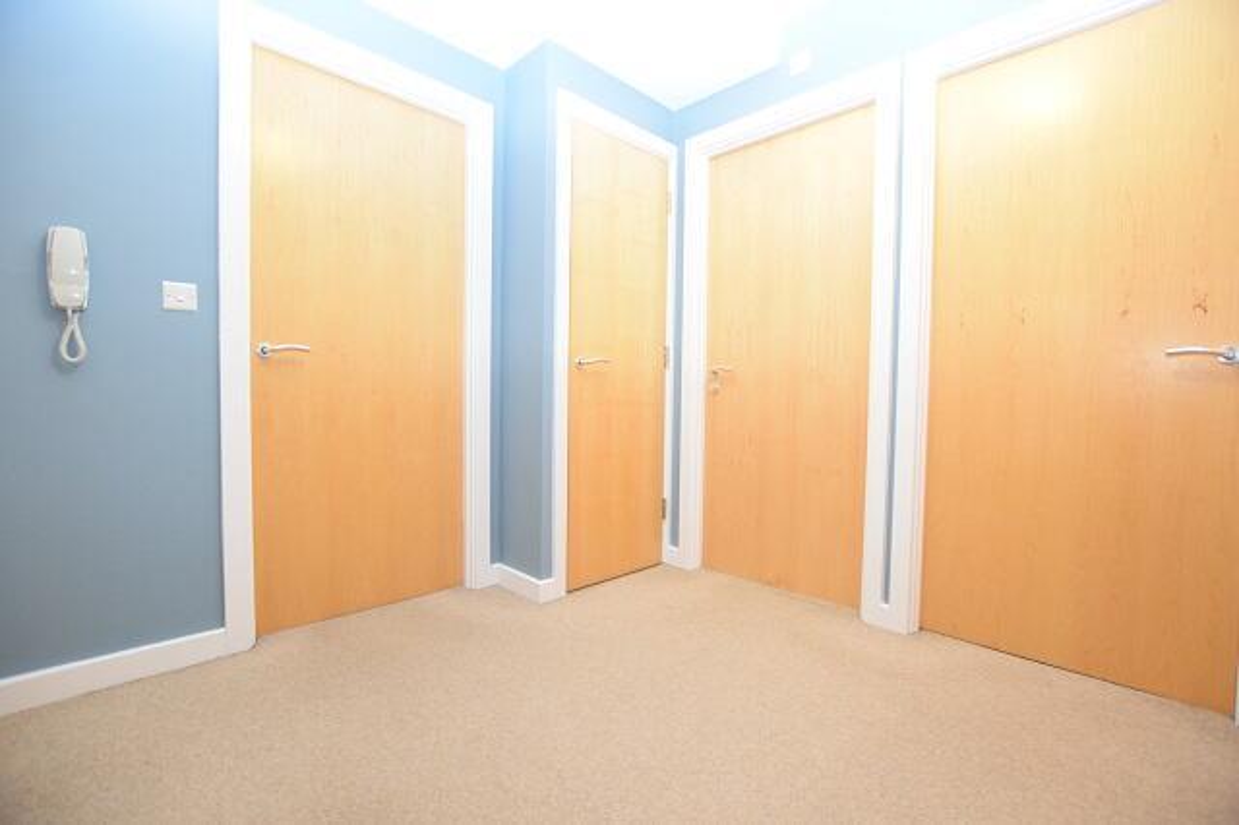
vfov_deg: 77.3
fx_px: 516
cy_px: 412
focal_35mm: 15
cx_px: 620
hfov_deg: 100.4
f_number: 3.5
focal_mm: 10
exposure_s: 1/60
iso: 2800
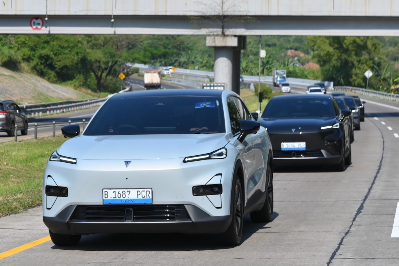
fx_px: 643
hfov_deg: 34.5
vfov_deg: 23.4
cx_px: 200
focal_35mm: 58
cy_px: 133
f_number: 5
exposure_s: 1/1600
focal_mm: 58
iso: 250
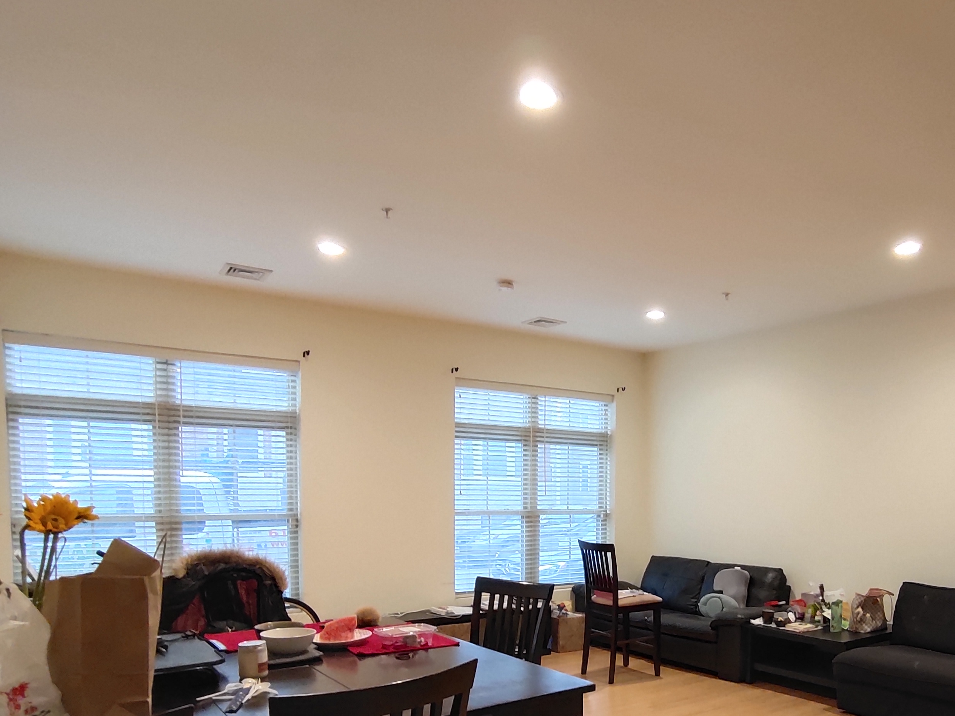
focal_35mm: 26
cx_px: 599
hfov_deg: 66.3
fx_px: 717
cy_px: 532
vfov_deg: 51.0
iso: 77
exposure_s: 1/100
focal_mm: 2.15
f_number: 2.2
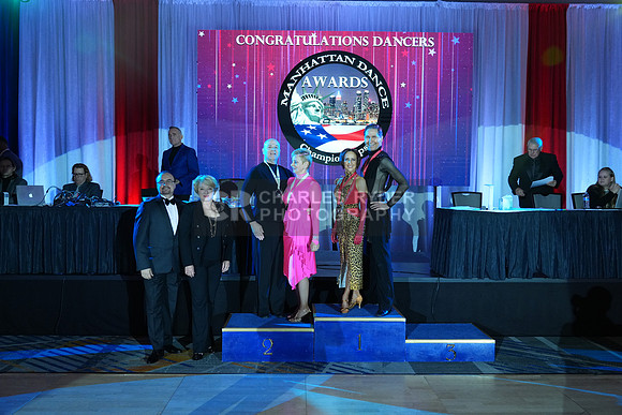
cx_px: 311
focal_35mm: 30
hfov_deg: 61.9
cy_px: 208
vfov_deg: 43.6
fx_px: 518
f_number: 4
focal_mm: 30
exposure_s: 1/400
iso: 2500
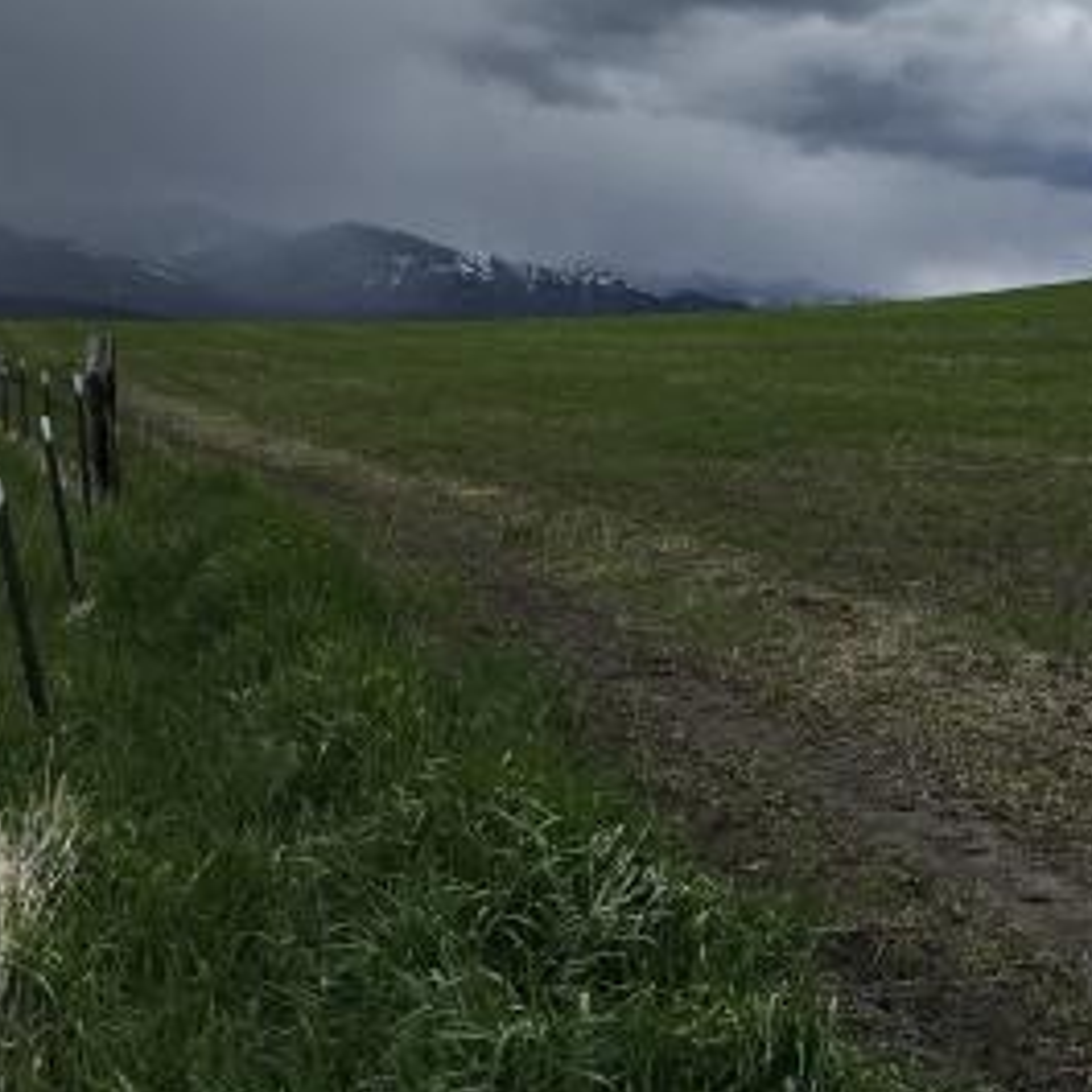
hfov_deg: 26.7
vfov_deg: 27.7
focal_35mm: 62
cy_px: 614
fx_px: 2213
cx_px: 989
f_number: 2.2
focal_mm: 4.15
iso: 25
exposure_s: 1/1570
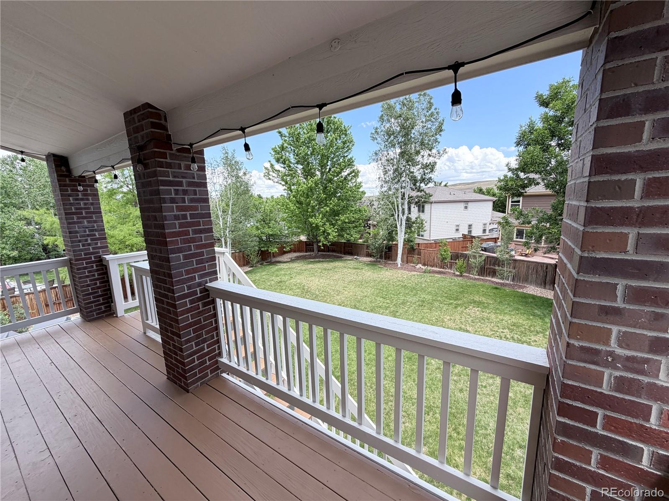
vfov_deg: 85.7
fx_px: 271
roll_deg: +1.8
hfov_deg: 102.1
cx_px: 334
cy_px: 250
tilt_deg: -9.6
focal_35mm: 14
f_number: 2.2
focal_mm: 2.22
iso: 40
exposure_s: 1/502
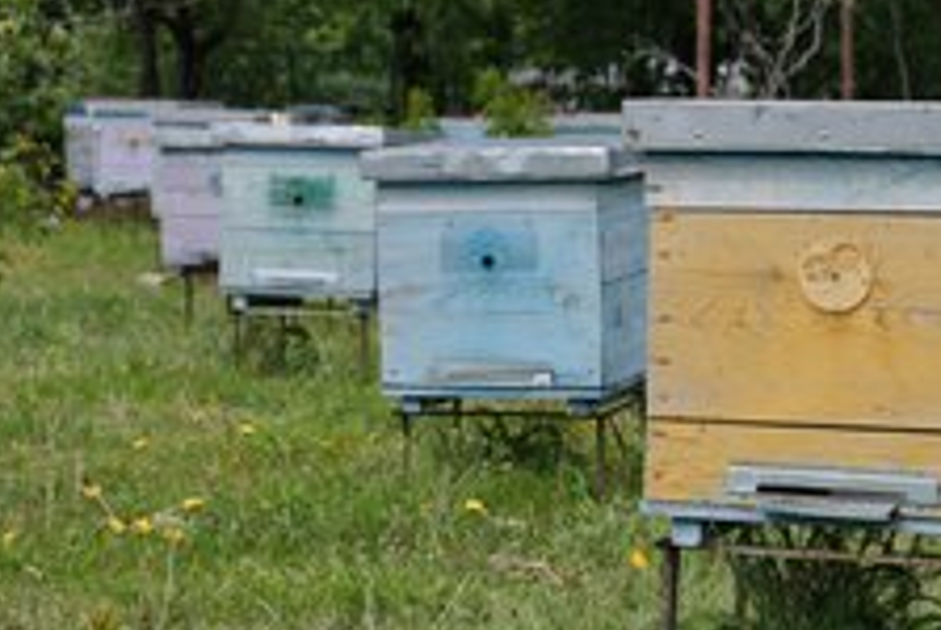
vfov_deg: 11.0
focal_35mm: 125
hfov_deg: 16.3
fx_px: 3272
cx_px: 723
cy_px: 321
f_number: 7.1
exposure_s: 1/500
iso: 160
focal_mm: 70
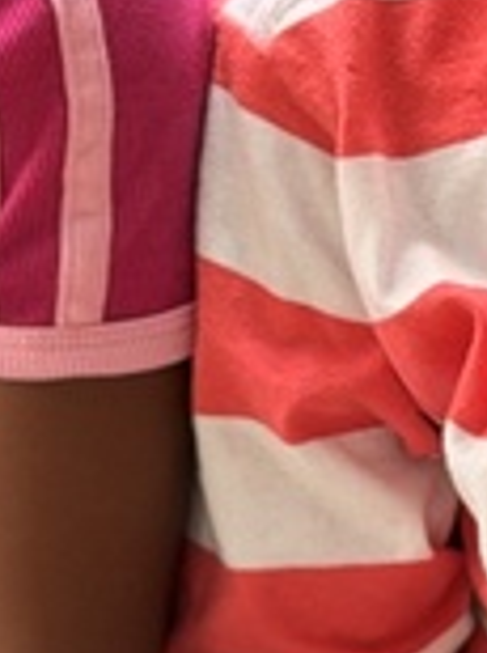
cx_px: -258
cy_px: 301
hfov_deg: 4.6
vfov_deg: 6.2
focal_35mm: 320
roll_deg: +1.9
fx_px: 6019
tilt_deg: -21.4
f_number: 1.78
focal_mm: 6.76
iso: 80
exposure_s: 1/175
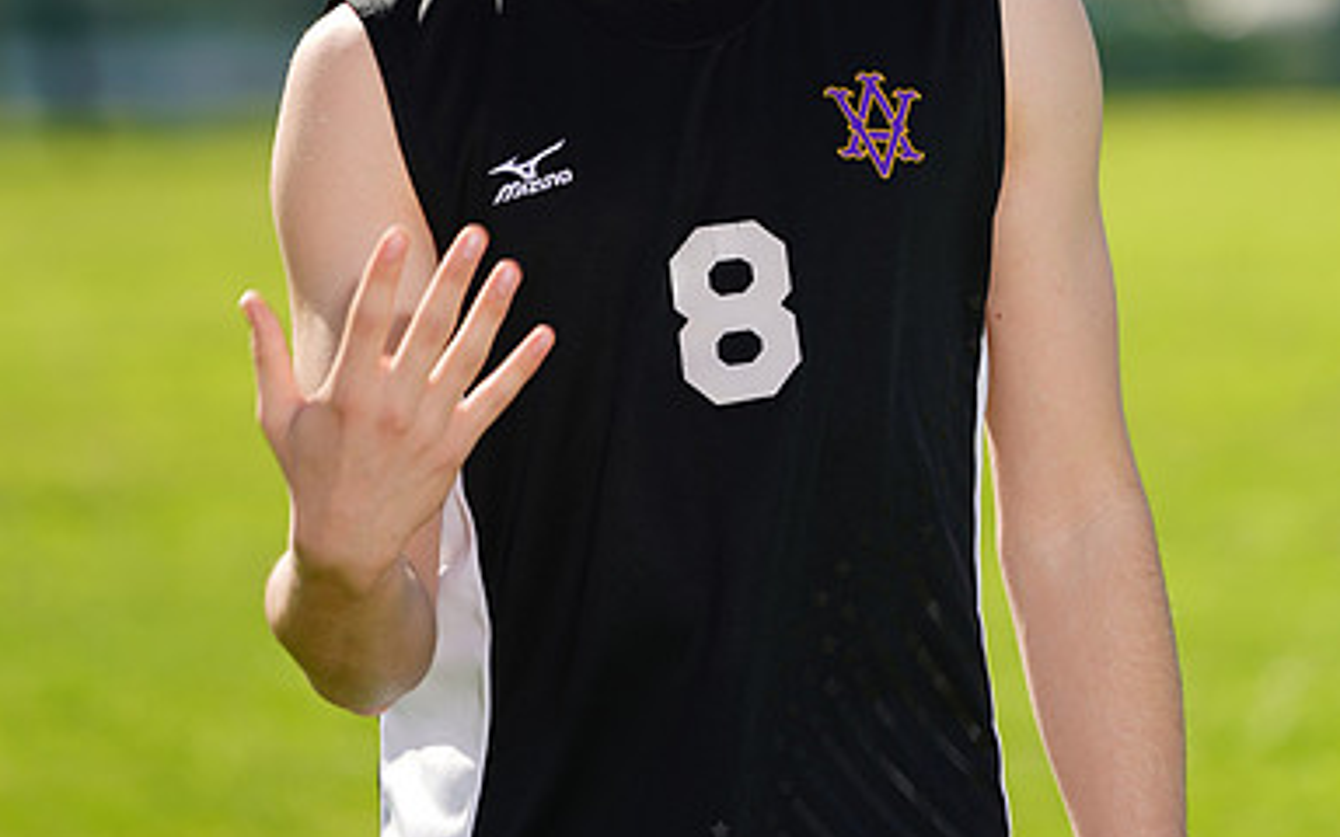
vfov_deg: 2.6
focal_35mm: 503
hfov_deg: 4.2
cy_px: -140
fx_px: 18369
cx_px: 672
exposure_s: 1/200
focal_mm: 327
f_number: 6.3
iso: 64
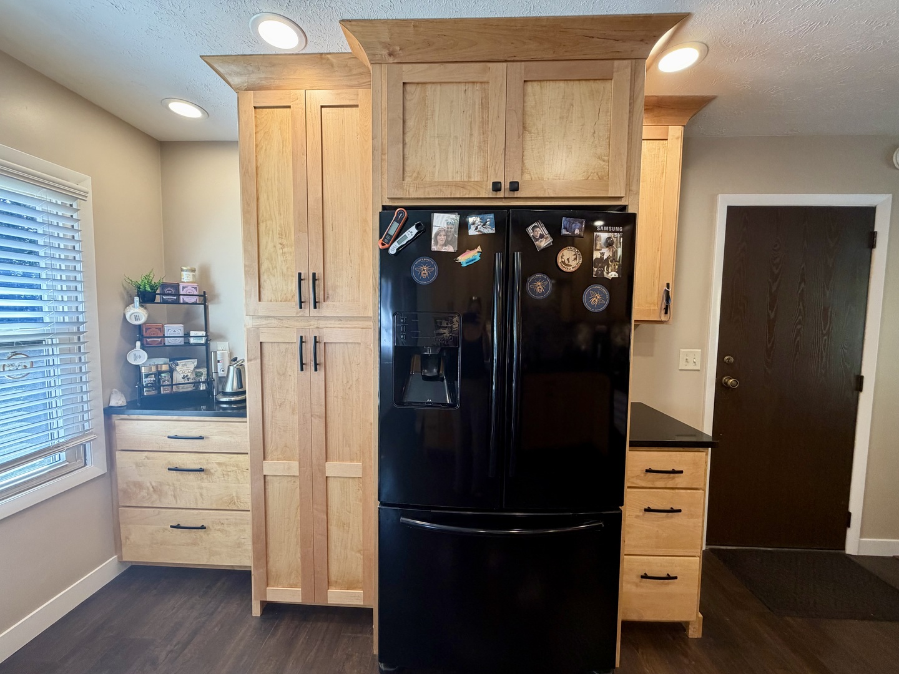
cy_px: 337
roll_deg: -0.1
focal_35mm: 14
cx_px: 450
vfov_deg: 85.7
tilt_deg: -3.7
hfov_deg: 102.1
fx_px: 364
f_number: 2.2
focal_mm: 2.22
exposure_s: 1/120
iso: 250
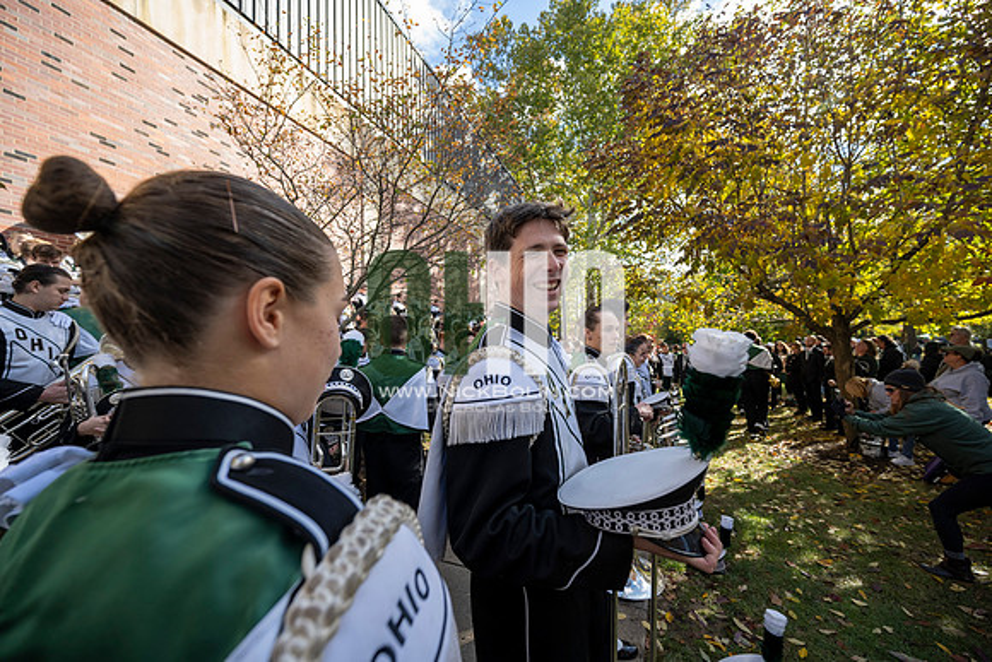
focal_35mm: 14
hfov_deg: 104.2
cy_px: 331
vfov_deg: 81.2
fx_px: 386
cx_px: 496
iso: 250
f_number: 4.5
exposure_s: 1/500
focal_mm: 14
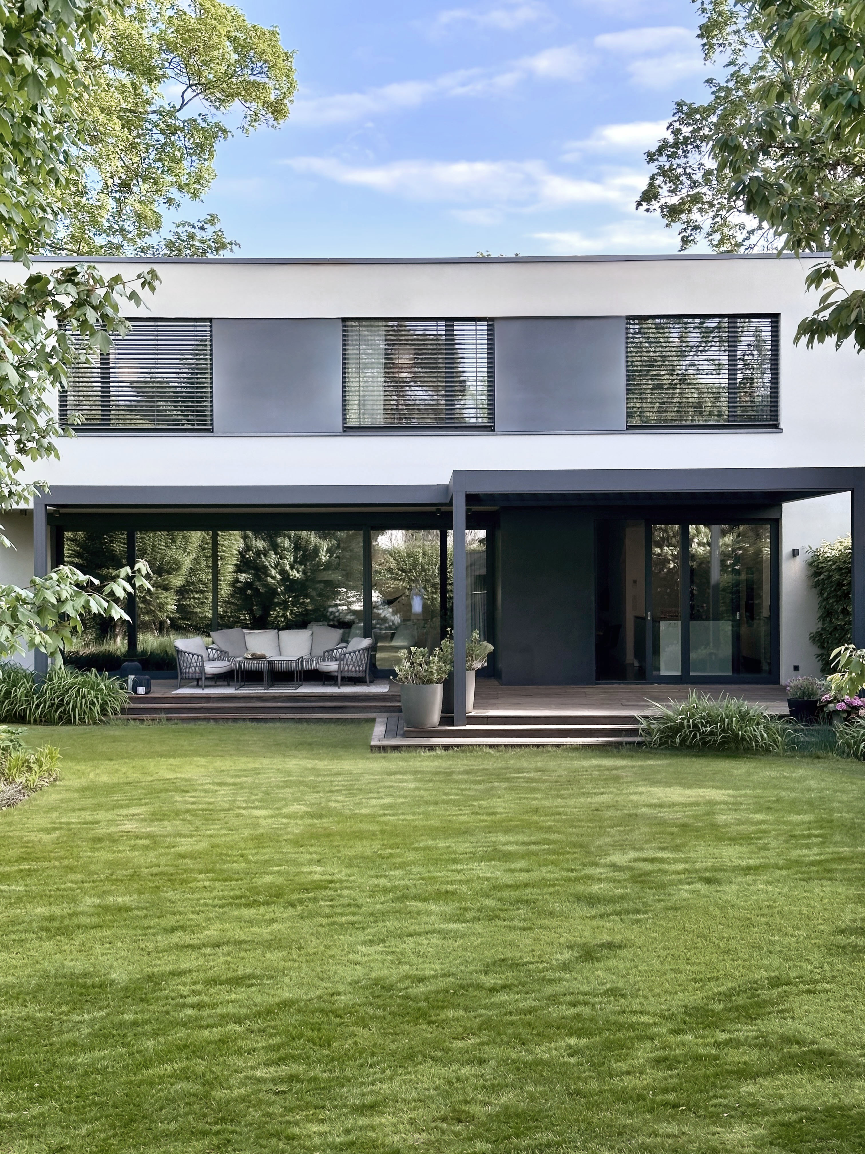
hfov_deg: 30.3
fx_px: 1599
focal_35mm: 48
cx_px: 432
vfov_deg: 39.7
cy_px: 577
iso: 64
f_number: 1.78
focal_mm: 6.86
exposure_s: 1/719
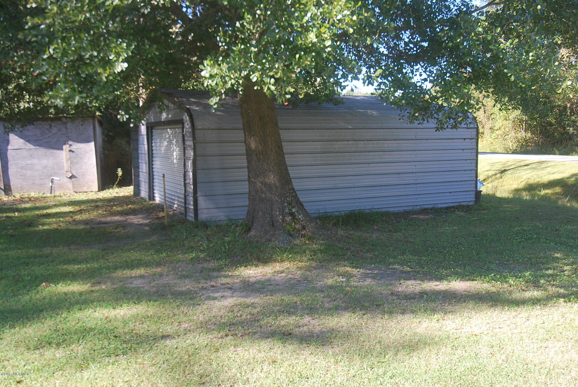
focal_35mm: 36
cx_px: 289
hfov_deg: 53.1
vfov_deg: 37.0
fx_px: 579
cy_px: 194
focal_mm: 24
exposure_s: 1/125
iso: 200
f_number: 5.6
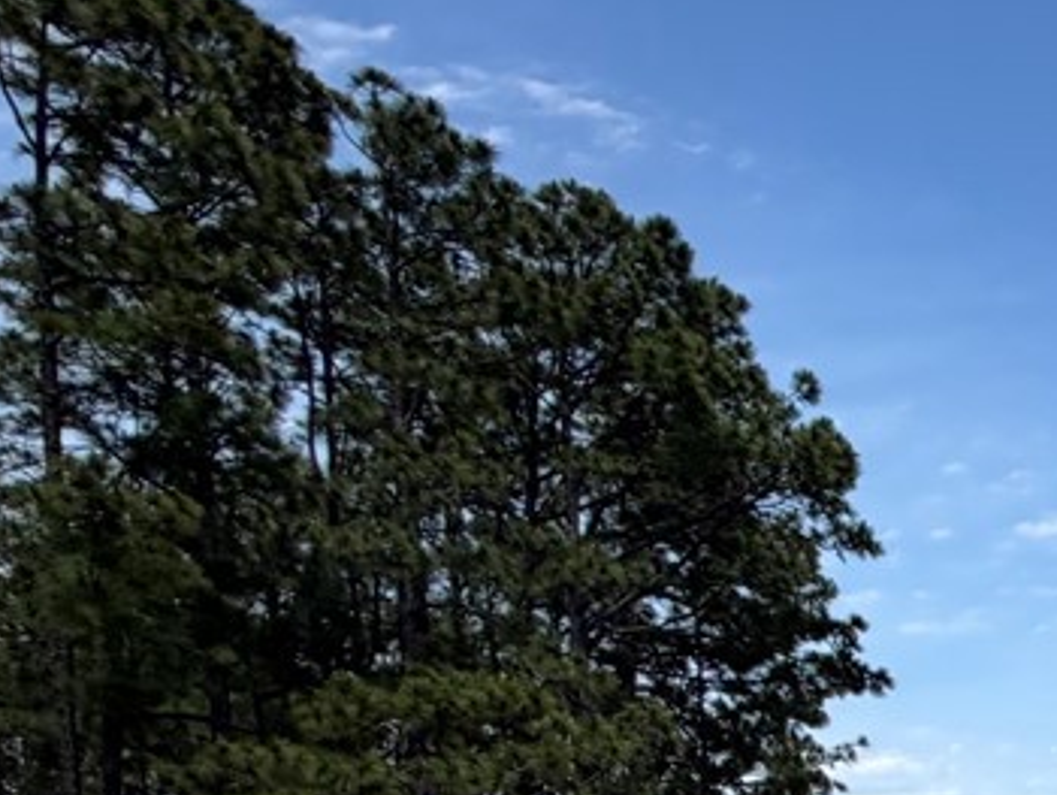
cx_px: 1993
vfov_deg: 20.7
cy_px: 1058
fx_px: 1956
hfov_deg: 20.0
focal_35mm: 64
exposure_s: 1/876
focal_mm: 2.22
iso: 20
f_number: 2.2
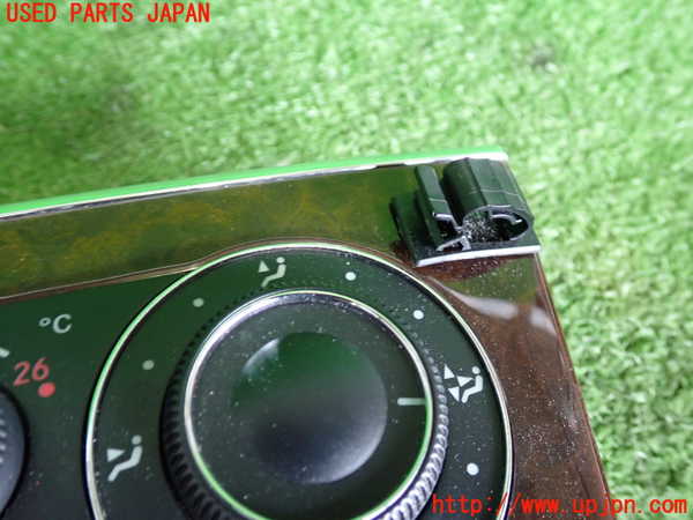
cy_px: 260
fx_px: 641
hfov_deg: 56.8
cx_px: 346
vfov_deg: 44.2
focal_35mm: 32
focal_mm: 5.79
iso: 640
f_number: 2.4
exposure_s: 1/30
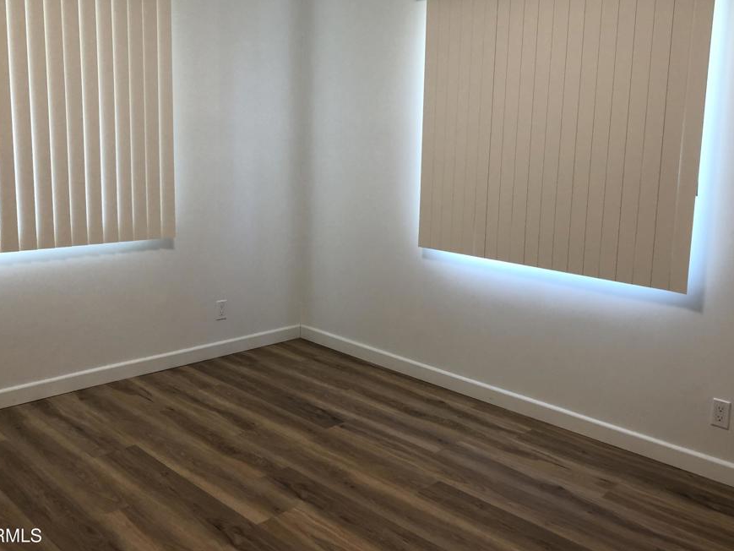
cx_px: 410
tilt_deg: -8.0
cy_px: 241
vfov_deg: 42.9
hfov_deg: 55.2
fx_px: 700
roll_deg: -1.9
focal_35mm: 33
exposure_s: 1/30
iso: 40
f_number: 1.8
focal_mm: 4
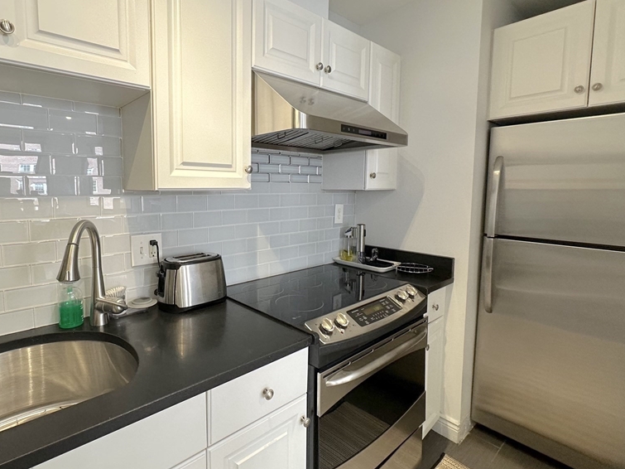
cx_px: 267
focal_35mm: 19
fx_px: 343
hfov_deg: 84.1
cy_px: 217
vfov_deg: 68.6
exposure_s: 1/120
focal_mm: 2.22
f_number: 2.2
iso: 160
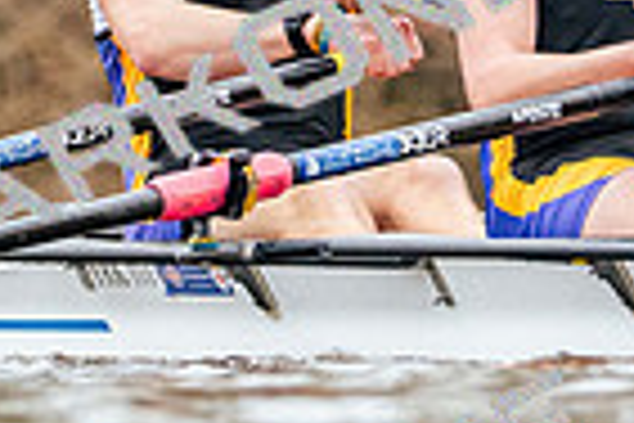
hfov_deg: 1.0
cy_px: -115
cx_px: 427
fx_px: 35308
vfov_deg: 0.7
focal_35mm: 2005
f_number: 6.3
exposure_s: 1/2000
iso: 5000
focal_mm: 489
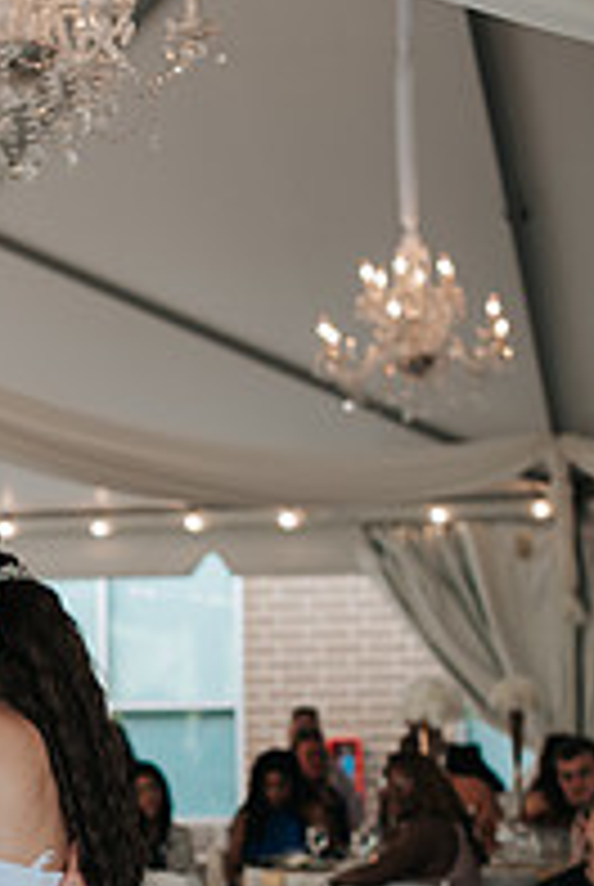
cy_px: 868
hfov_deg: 11.9
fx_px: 2811
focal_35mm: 114
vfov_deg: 17.5
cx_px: -58
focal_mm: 50
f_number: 2.8
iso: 140
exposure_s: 1/160
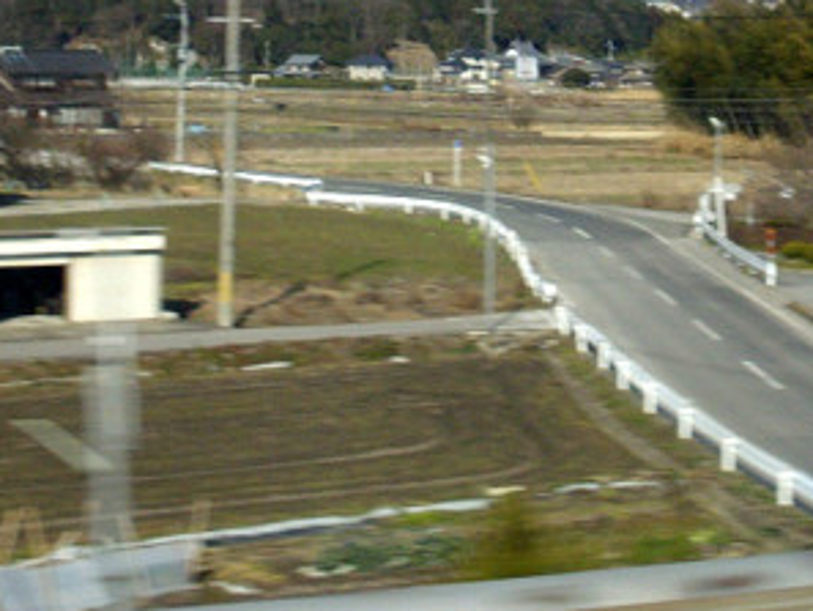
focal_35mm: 106
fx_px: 2491
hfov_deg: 18.5
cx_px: 545
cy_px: 36
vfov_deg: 13.8
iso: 80
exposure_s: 1/250
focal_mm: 6.2
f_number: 5.6
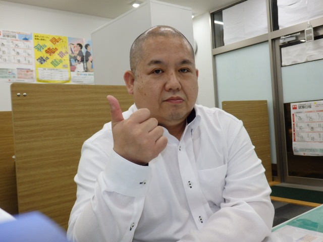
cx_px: 162
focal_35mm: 33
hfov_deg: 55.4
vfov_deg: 42.9
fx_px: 308
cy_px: 121
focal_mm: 6
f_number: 3.4
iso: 125
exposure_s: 1/40
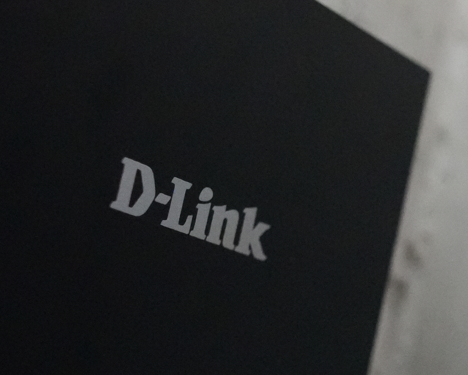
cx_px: 394
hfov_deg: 16.8
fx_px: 1565
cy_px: 252
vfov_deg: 13.6
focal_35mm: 113
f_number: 2.8
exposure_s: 1/250
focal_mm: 24
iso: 8000
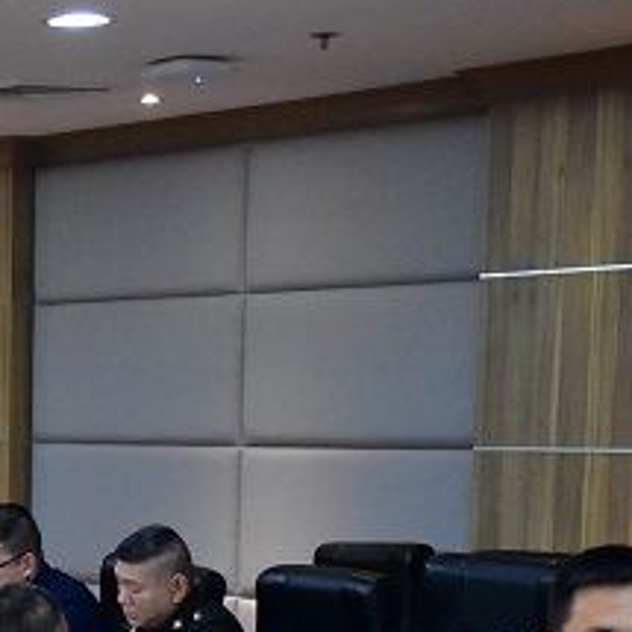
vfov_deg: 13.1
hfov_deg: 12.7
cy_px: 838
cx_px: -420
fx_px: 2644
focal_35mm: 128
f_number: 4.5
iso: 3200
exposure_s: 1/125
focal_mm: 24
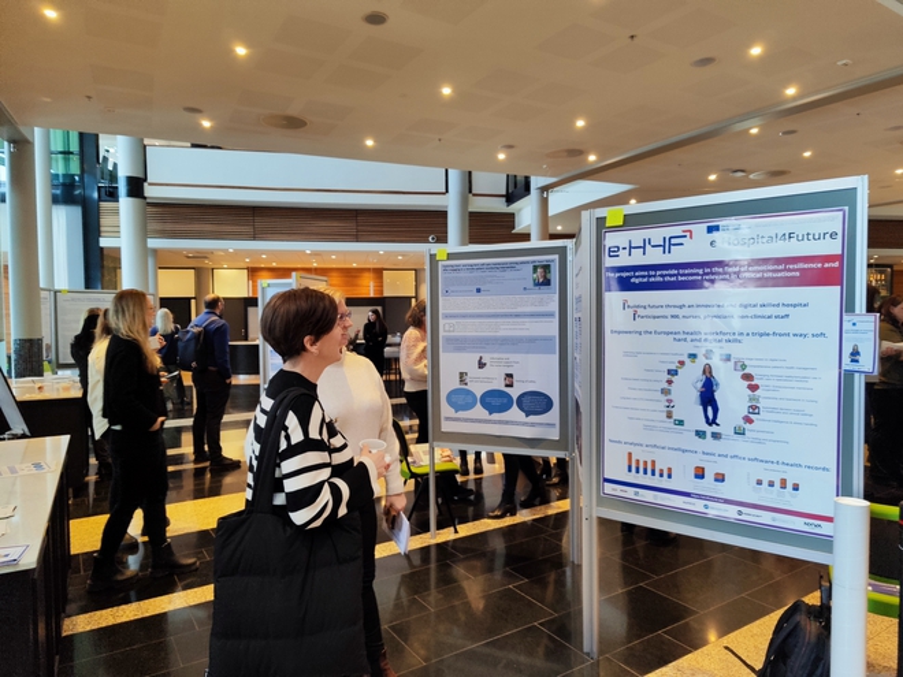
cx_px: 452
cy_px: 338
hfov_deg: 73.9
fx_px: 600
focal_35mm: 23
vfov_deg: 58.9
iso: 171
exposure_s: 1/46.2
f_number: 1.8
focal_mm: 5.4
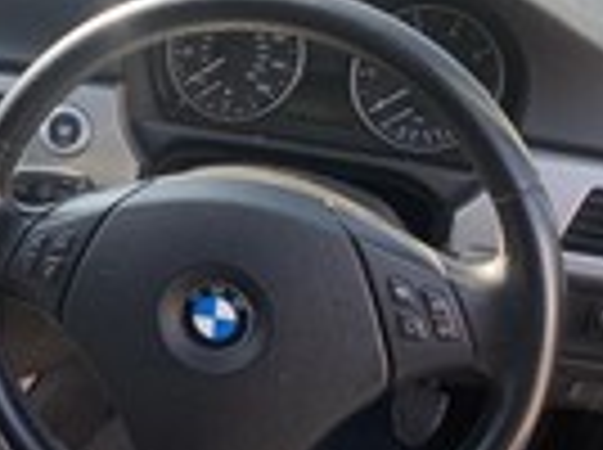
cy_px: 284
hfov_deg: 27.6
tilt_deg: -30.9
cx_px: 58
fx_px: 1182
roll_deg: +3.8
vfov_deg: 21.5
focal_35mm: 68
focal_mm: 4.25
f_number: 1.8
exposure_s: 1/121
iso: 25
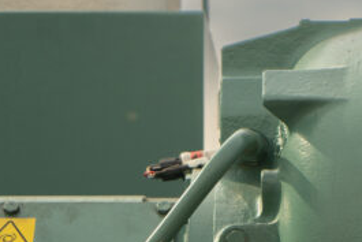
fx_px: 2606
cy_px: 277
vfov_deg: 5.3
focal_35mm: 259
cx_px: 583
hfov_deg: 7.8
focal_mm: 67
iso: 160
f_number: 5
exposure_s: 1/320
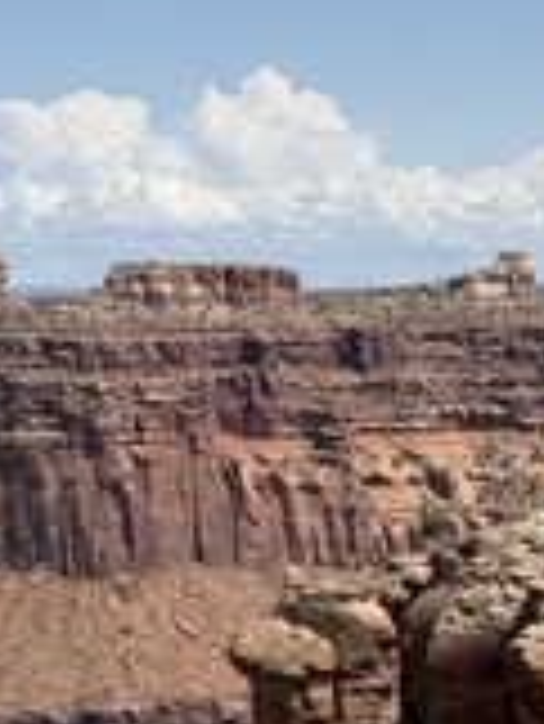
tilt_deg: -9.5
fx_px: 3244
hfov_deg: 9.5
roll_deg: +1.3
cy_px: 904
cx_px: 477
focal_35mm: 155
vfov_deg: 12.4
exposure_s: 1/7874
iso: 100
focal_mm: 6.76
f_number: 1.78
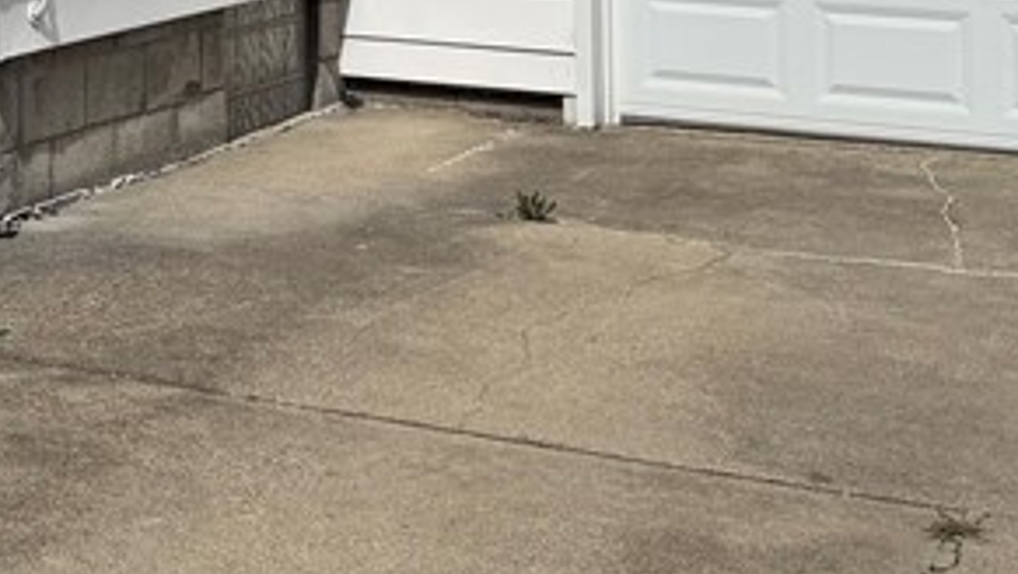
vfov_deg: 12.1
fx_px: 2485
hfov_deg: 22.2
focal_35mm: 92
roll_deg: +0.2
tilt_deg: +3.7
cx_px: -10
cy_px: -476
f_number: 1.78
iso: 80
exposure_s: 1/14286
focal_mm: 6.76
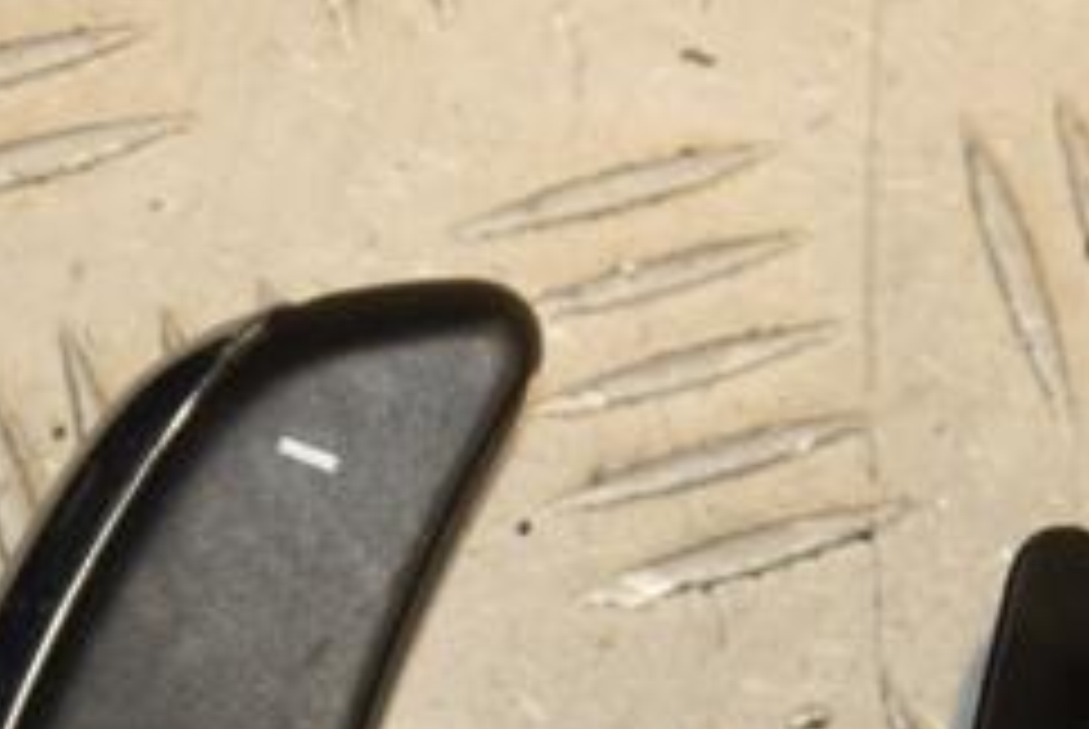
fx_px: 7420
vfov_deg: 5.6
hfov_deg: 8.4
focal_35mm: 245
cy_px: 824
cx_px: 796
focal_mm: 66
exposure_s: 1/200
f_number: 7.1
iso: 800
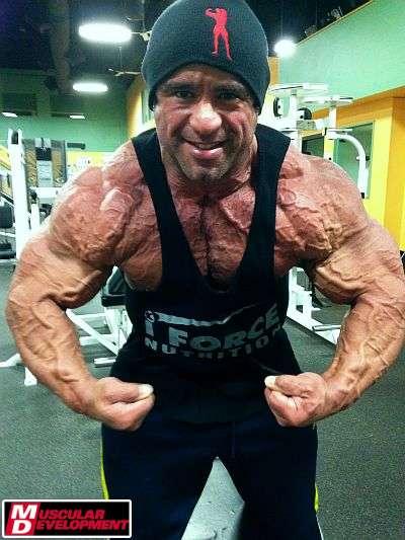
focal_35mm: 33
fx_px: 515
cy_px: 270
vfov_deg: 55.3
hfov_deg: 43.0
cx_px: 202
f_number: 2.4
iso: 400
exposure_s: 1/15
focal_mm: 4.12
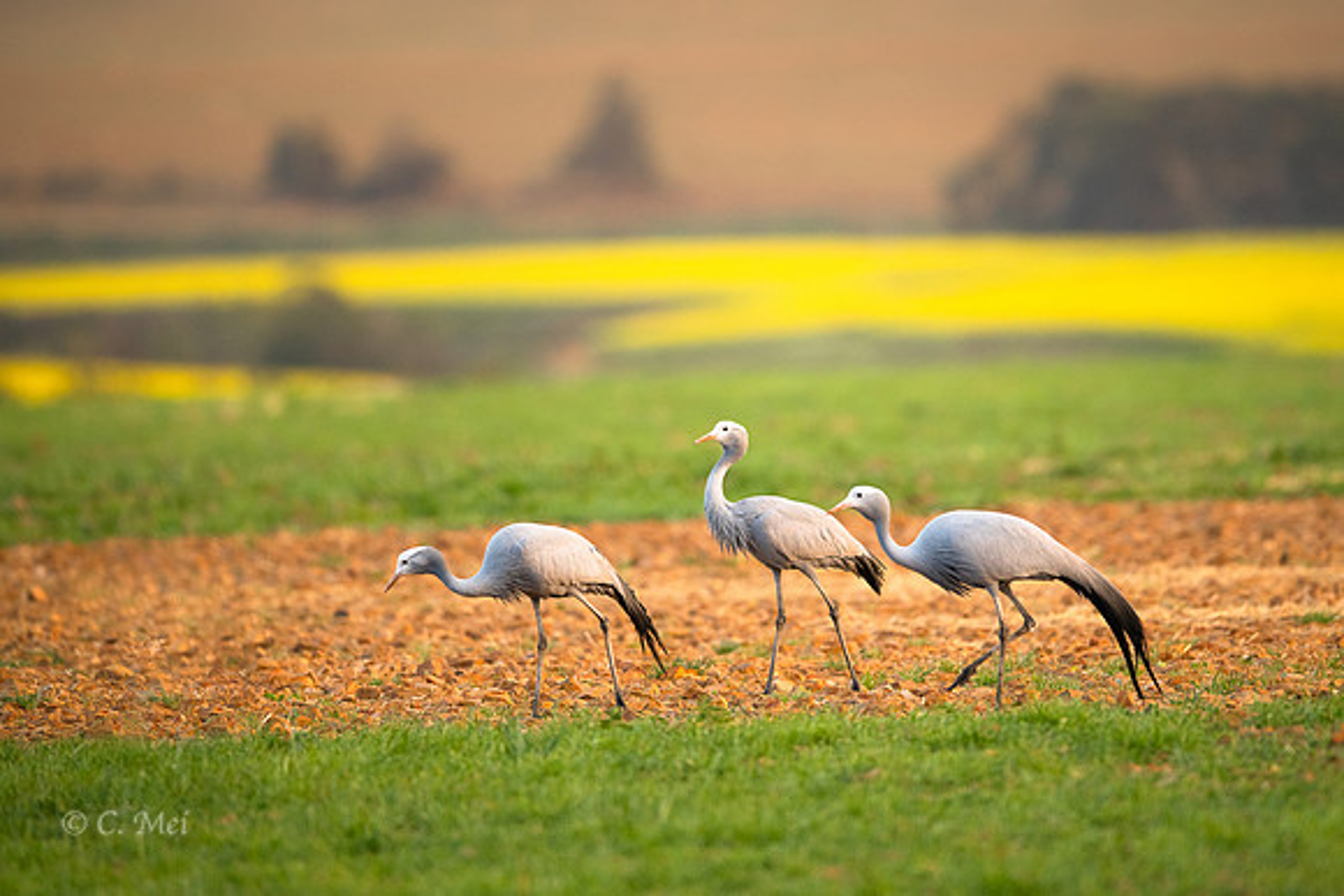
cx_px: 776
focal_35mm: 765
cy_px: 406
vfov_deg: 1.8
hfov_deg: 2.7
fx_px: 28558
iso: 800
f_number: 4
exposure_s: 1/640
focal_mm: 600
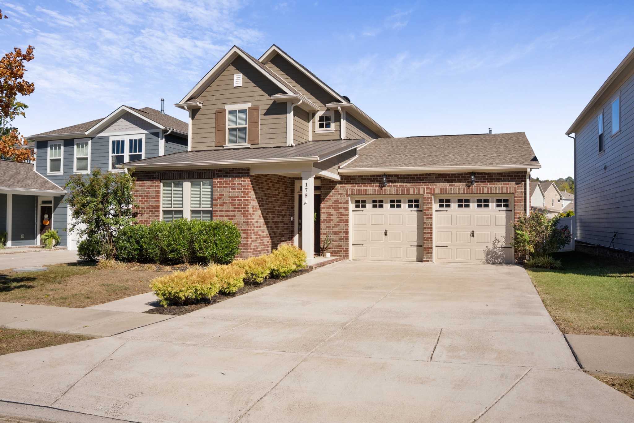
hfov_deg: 64.9
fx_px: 499
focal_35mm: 28
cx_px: 317
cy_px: 212
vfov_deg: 46.0
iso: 250
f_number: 9
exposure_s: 1/320
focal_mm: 28.3
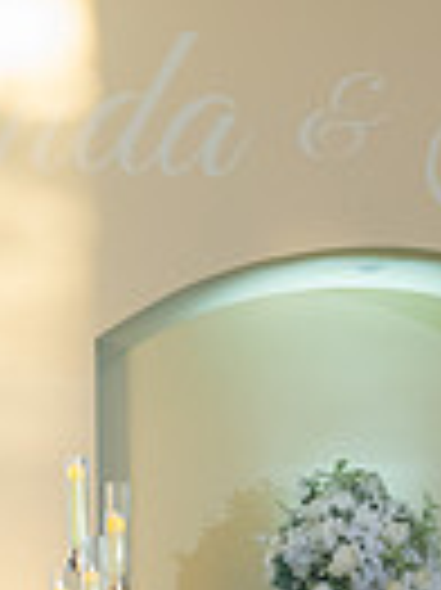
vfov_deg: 9.9
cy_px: 1074
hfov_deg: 7.8
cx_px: 335
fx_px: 3216
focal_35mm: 189
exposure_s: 1/80
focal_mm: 34
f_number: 4
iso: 800
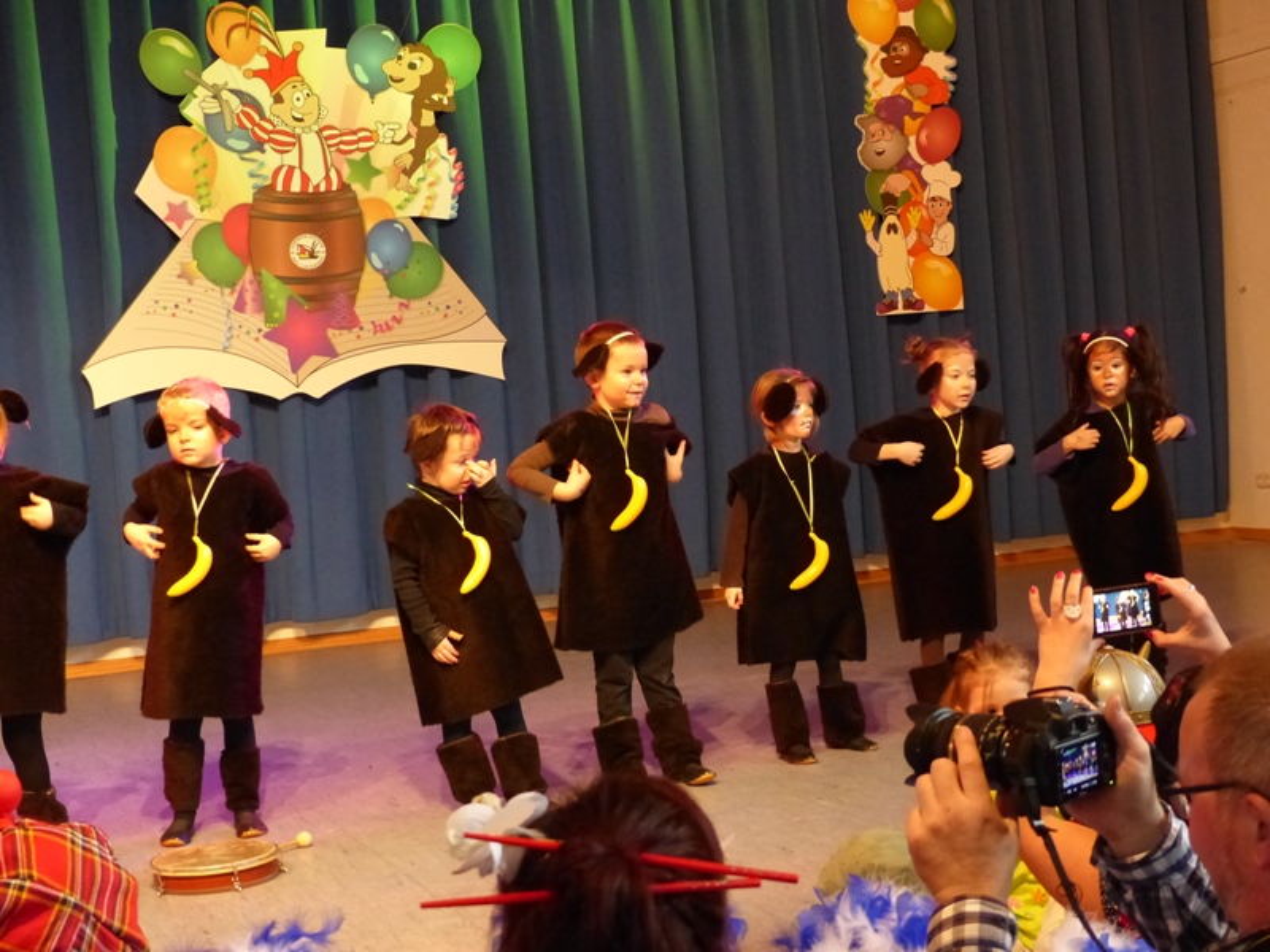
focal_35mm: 56
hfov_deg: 34.3
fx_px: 2055
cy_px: 476
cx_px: 635
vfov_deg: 26.1
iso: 800
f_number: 2.8
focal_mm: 10.1
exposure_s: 1/60
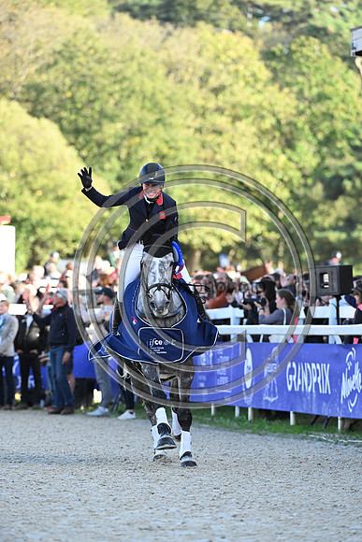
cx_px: 181
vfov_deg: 7.9
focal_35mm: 260
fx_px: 3919
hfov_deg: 5.3
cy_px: 271
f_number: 5.6
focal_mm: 260
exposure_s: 1/800
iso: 1800
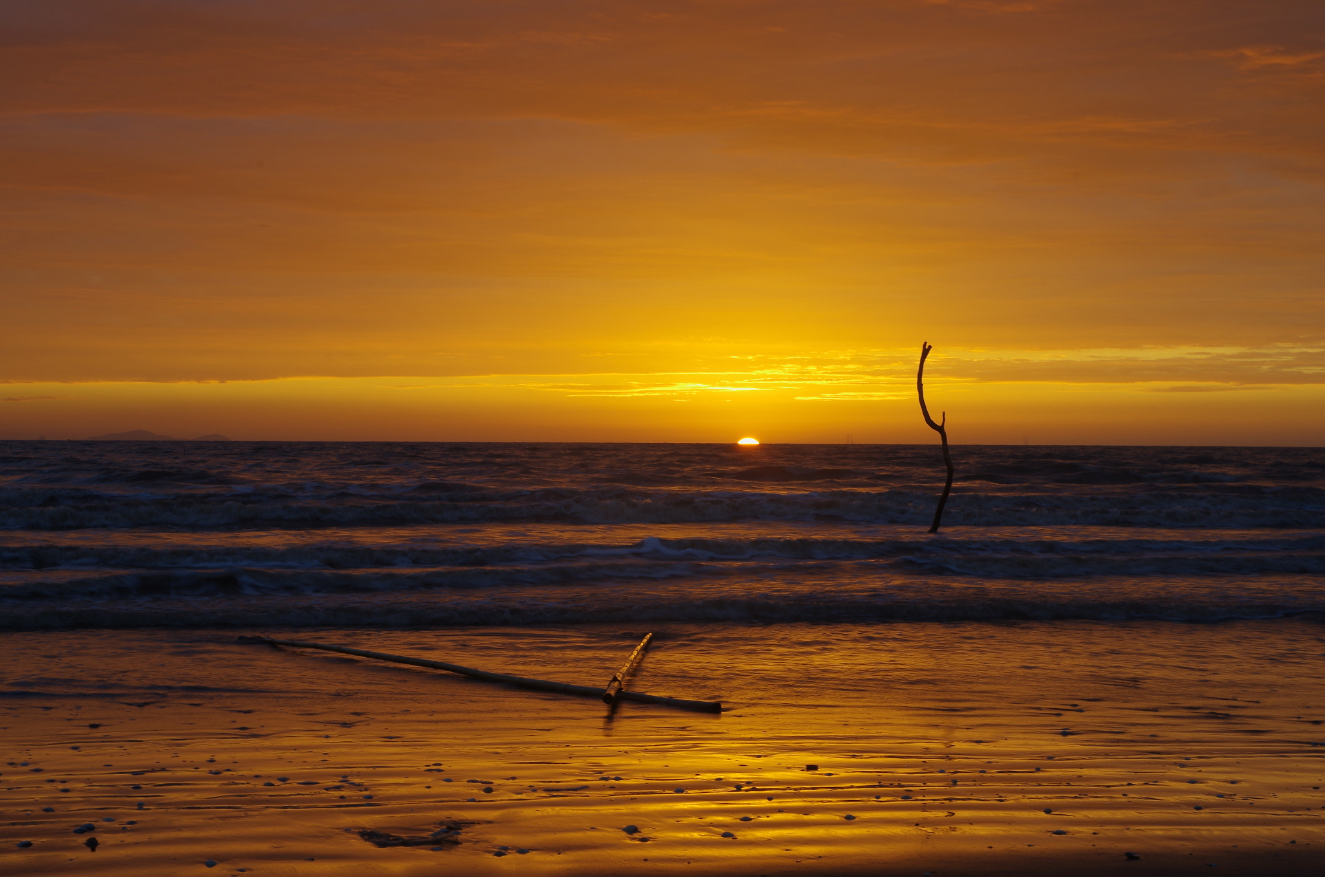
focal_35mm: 75
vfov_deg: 18.1
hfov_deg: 27.0
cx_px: 662
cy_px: 438
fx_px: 2754
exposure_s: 1/8
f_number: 13
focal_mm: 50
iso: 100
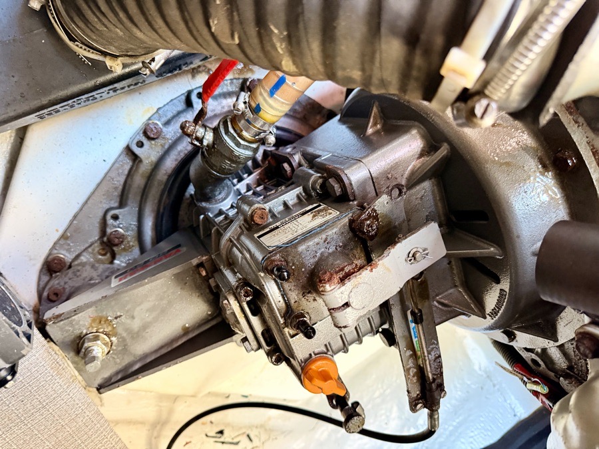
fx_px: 415
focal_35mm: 24
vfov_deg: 56.8
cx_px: 300
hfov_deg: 71.6
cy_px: 224
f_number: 1.78
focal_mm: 6.76
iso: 800
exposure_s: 1/42
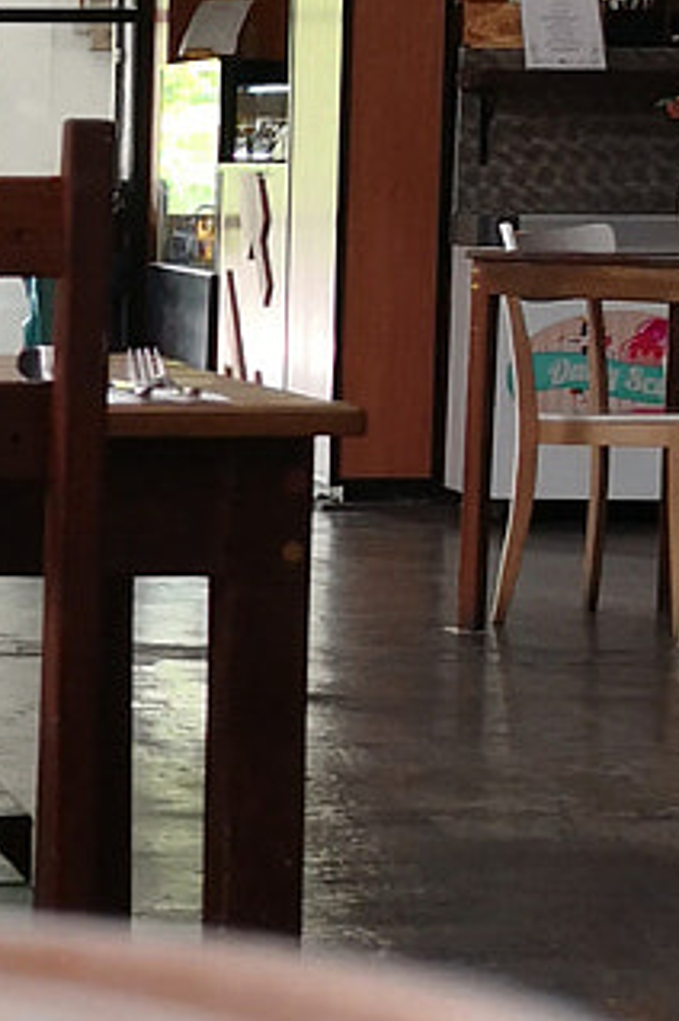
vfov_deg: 14.6
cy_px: 586
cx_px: -400
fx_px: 3998
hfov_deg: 9.4
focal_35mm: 141
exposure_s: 1/50
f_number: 1.6
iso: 64
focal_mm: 3.95
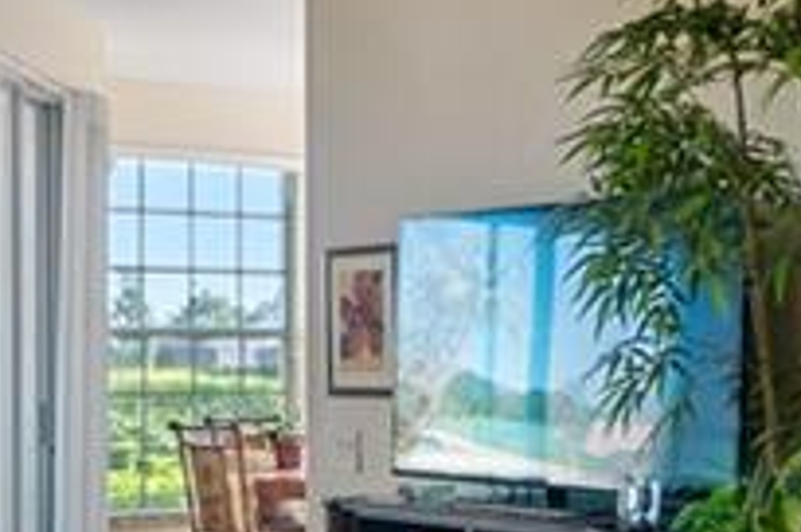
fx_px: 1833
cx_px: 148
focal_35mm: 82
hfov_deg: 24.2
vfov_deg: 16.5
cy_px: 346
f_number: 8
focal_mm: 11
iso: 200
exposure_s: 1/6
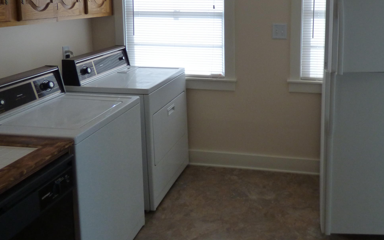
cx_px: 253
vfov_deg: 37.1
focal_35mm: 33
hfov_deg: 57.0
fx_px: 345
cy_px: 50
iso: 200
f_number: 2.8
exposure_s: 1/60
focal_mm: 3.58
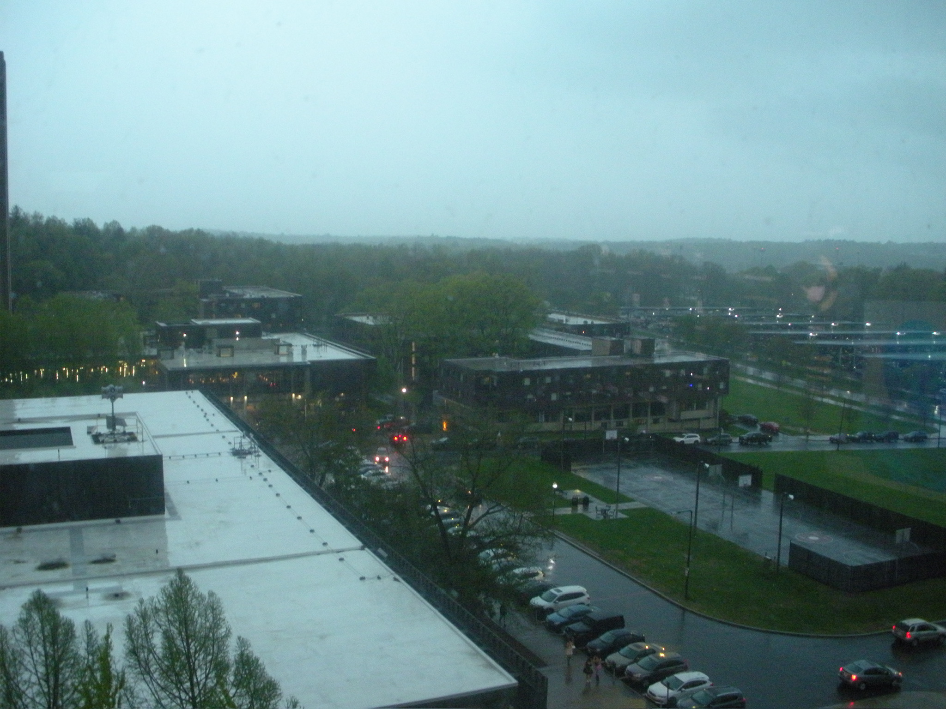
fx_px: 984
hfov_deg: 51.4
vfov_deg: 39.7
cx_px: 473
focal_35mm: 36
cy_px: 354
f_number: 3.5
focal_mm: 6.3
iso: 400
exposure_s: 1/38.1
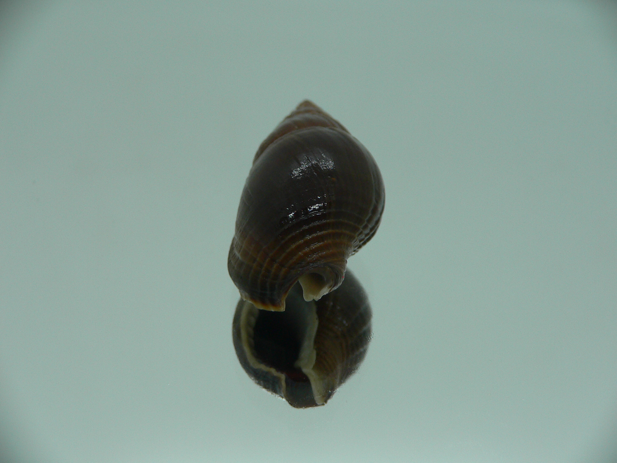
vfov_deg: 40.7
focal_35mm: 35
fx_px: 624
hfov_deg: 52.6
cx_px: 308
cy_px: 232
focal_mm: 4.6
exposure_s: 1/60
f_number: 2.8
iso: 80
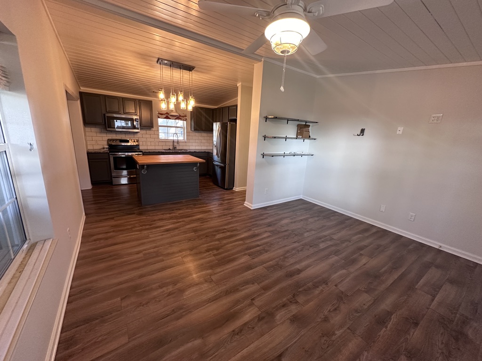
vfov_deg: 85.7
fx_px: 195
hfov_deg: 102.1
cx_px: 241
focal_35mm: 14
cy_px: 180
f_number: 2.2
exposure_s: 1/60
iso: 250
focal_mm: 2.22
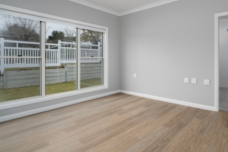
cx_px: 151
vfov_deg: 58.9
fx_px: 133
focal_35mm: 21
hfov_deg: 78.7
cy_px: 59
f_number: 6.3
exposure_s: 1/500
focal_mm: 14
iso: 320
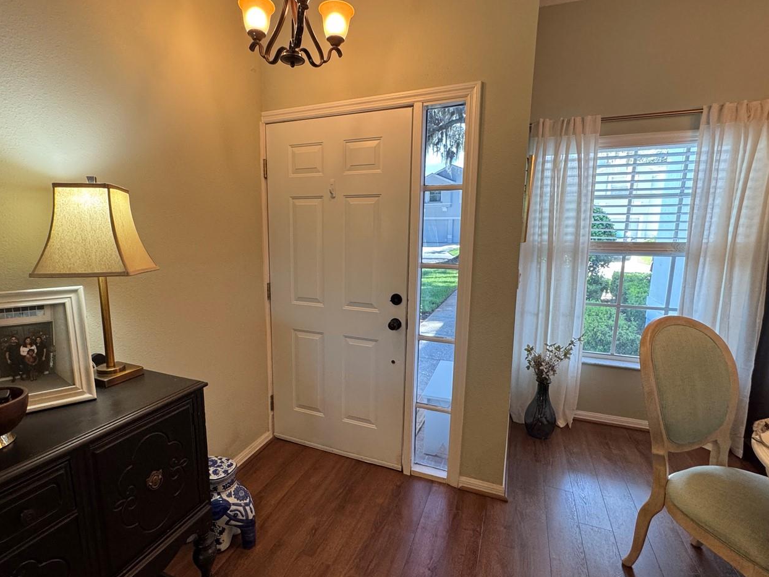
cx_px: 354
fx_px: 400
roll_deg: -0.8
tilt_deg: -10.9
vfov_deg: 71.6
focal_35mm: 18
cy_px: 297
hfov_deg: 87.6
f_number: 2.2
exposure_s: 1/120
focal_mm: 2.22
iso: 250
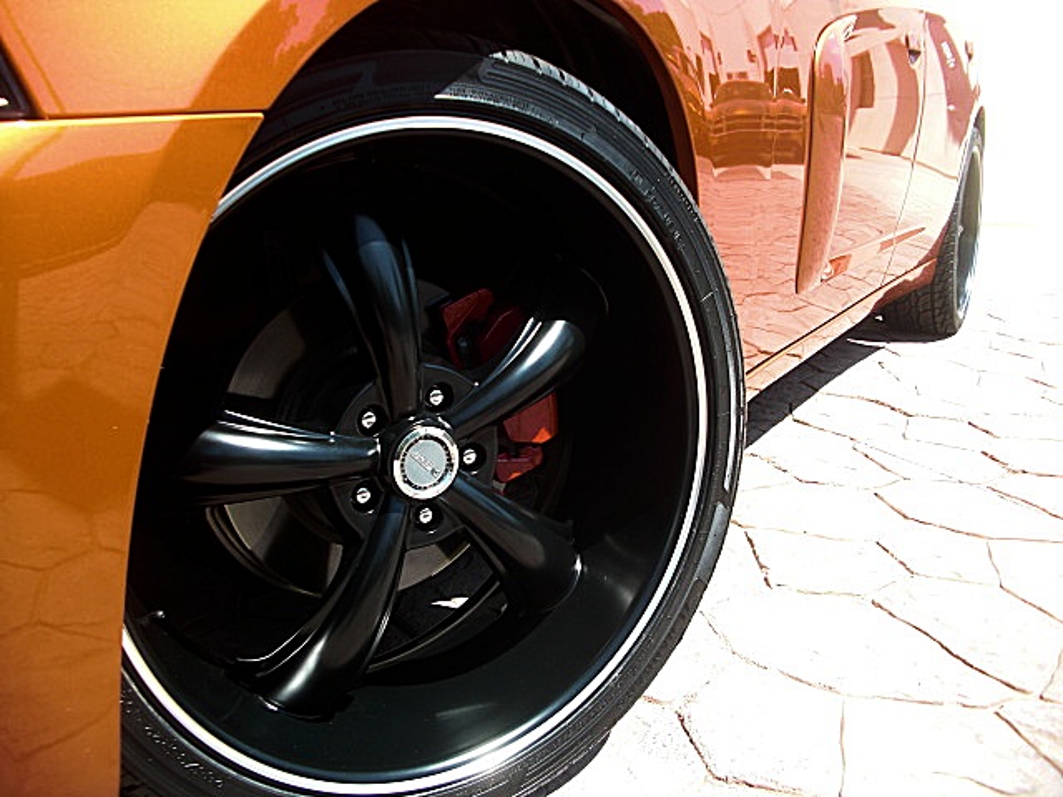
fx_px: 1106
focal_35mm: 36
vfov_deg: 39.7
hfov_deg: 51.4
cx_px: 532
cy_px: 398
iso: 50
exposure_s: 1/250
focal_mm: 6.3
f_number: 2.8
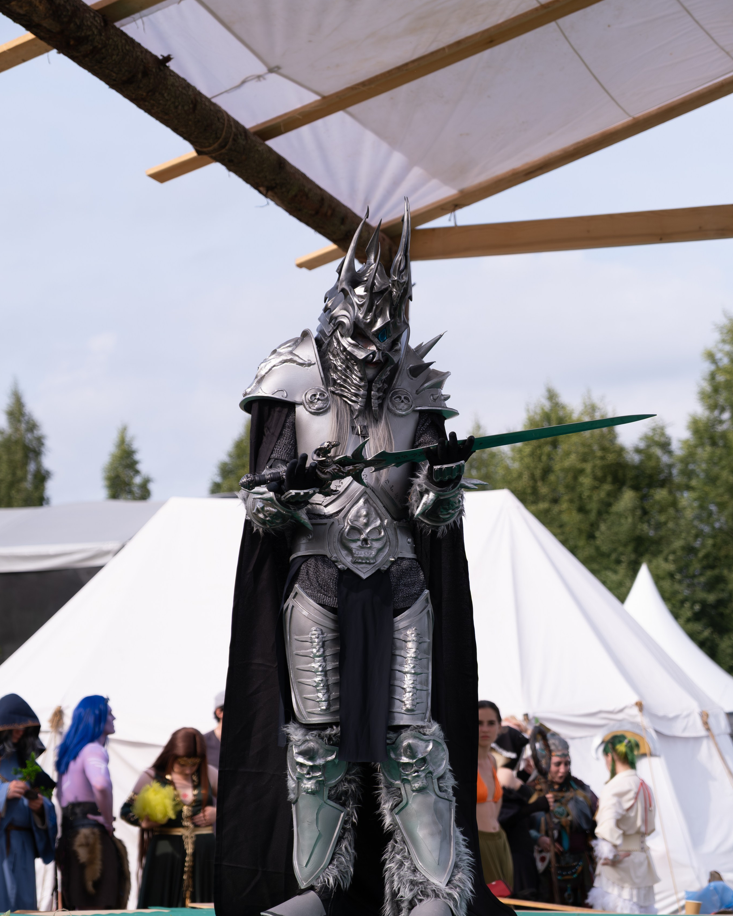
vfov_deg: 20.4
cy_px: 469
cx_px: 366
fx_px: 2549
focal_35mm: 94
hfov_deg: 16.4
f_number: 3.6
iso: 200
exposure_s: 1/1600
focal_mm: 55
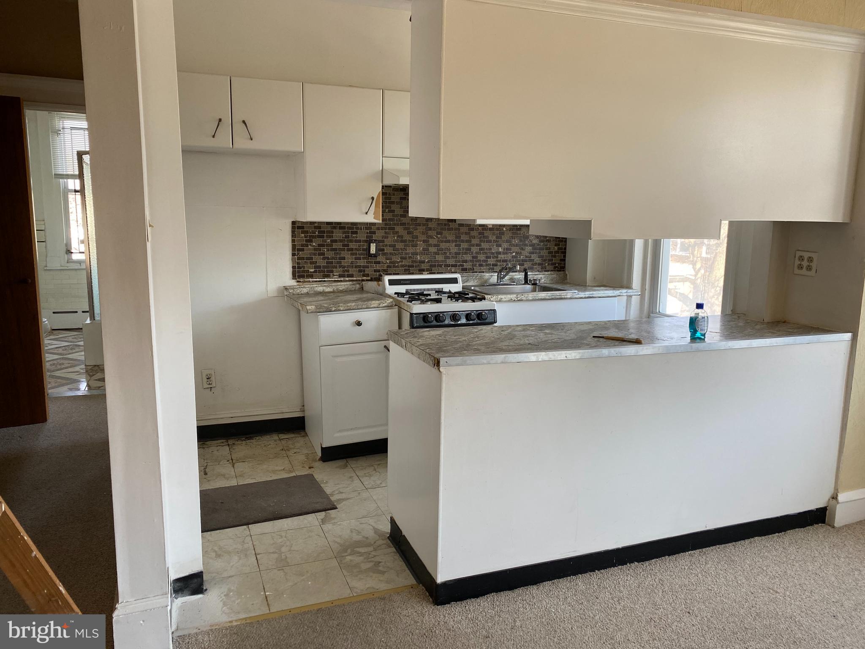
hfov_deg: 67.3
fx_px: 650
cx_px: 432
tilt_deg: -9.5
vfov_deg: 53.1
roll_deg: -0.8
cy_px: 324
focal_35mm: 26
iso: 100
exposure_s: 1/121
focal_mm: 4.25
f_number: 1.8
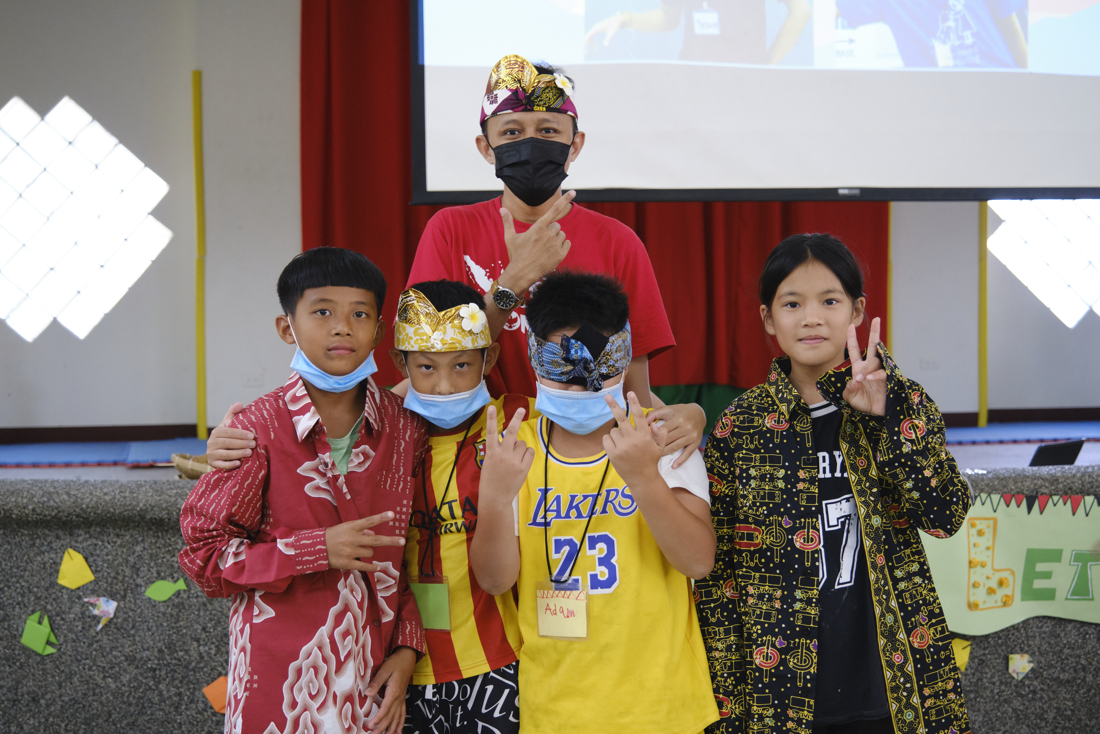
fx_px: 1375
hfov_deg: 43.6
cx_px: 550
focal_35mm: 45
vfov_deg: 29.9
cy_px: 367
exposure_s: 1/180
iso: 2000
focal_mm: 30.2
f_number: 2.8
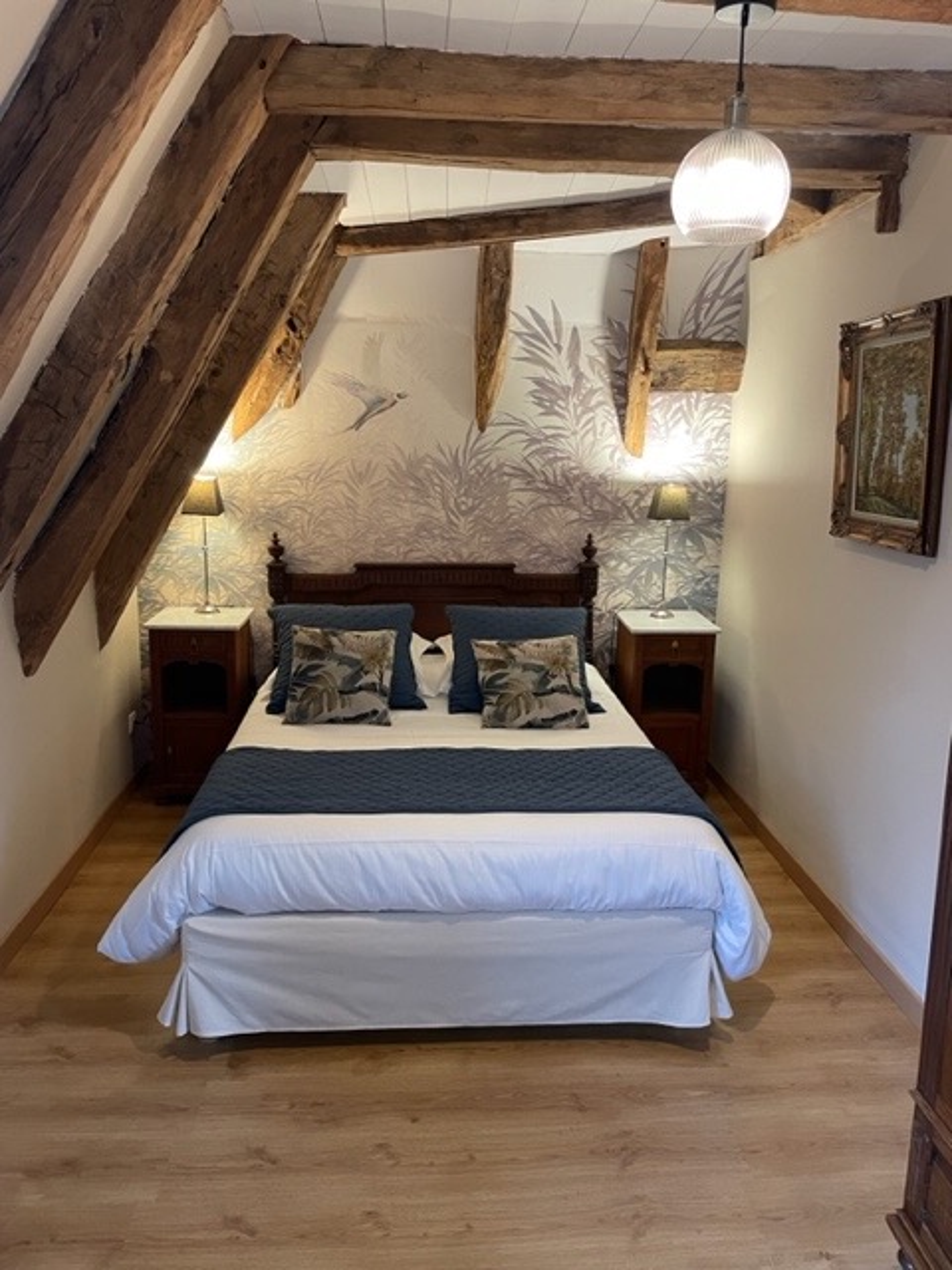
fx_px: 953
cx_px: 476
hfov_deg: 53.1
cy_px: 635
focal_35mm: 26
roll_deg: -0.9
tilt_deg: -10.5
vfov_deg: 67.3
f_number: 1.6
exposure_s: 1/50
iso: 250
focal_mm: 4.2
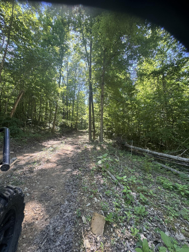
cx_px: 94
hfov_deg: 85.7
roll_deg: -1.8
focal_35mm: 14
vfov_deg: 102.1
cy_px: 126
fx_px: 102
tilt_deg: +12.6
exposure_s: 1/99
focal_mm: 2.22
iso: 50
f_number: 2.2
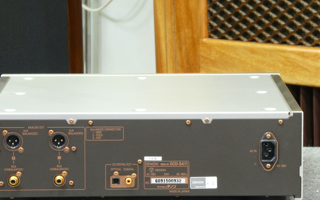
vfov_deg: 7.4
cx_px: 143
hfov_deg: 11.8
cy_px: 130
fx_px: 1552
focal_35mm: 178
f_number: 5.4
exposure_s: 1/1.3
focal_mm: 25.6
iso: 200
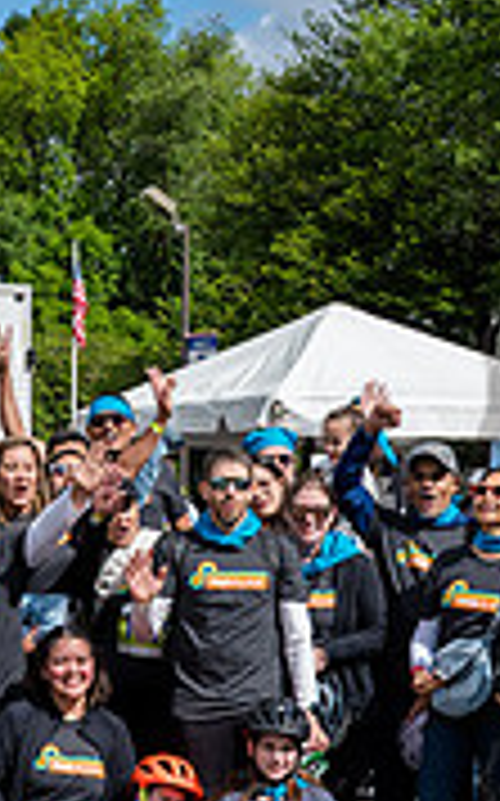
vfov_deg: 20.9
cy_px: 592
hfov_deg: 12.9
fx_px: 2162
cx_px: -62
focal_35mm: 99
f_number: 5.6
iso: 400
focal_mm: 29
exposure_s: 1/2000
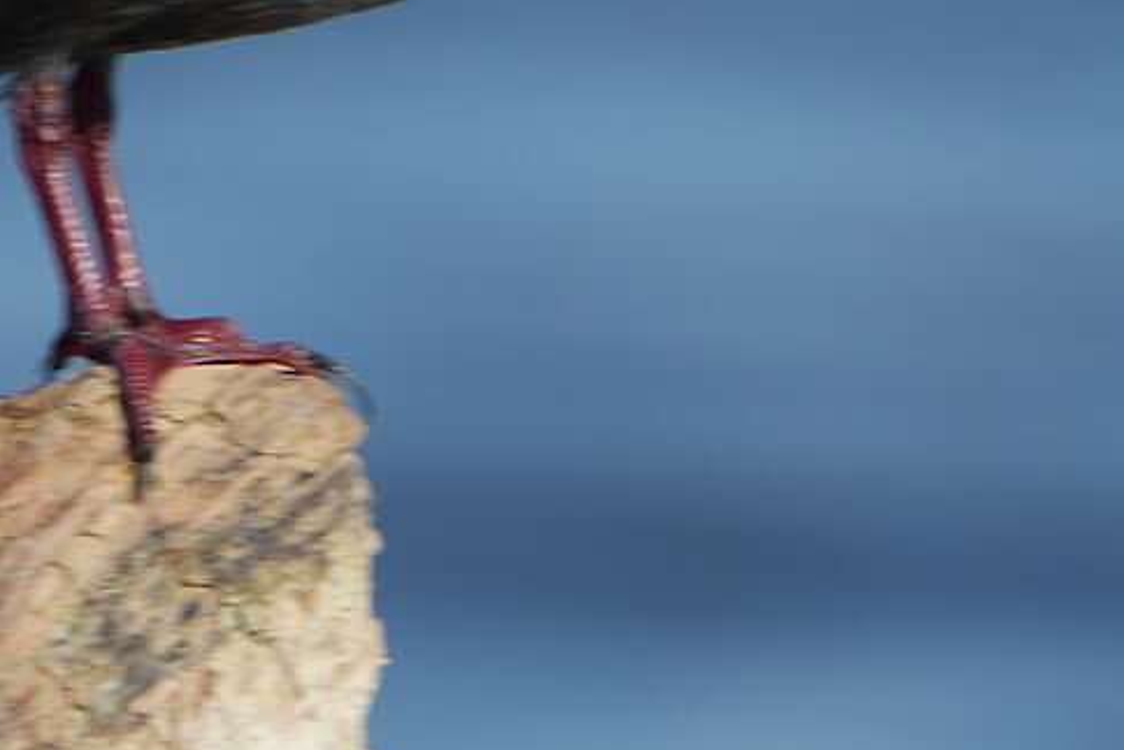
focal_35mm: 2975
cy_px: 109
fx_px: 92908
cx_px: 295
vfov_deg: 0.5
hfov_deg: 0.7
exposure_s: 1/500
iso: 100
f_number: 6.3
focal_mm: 600
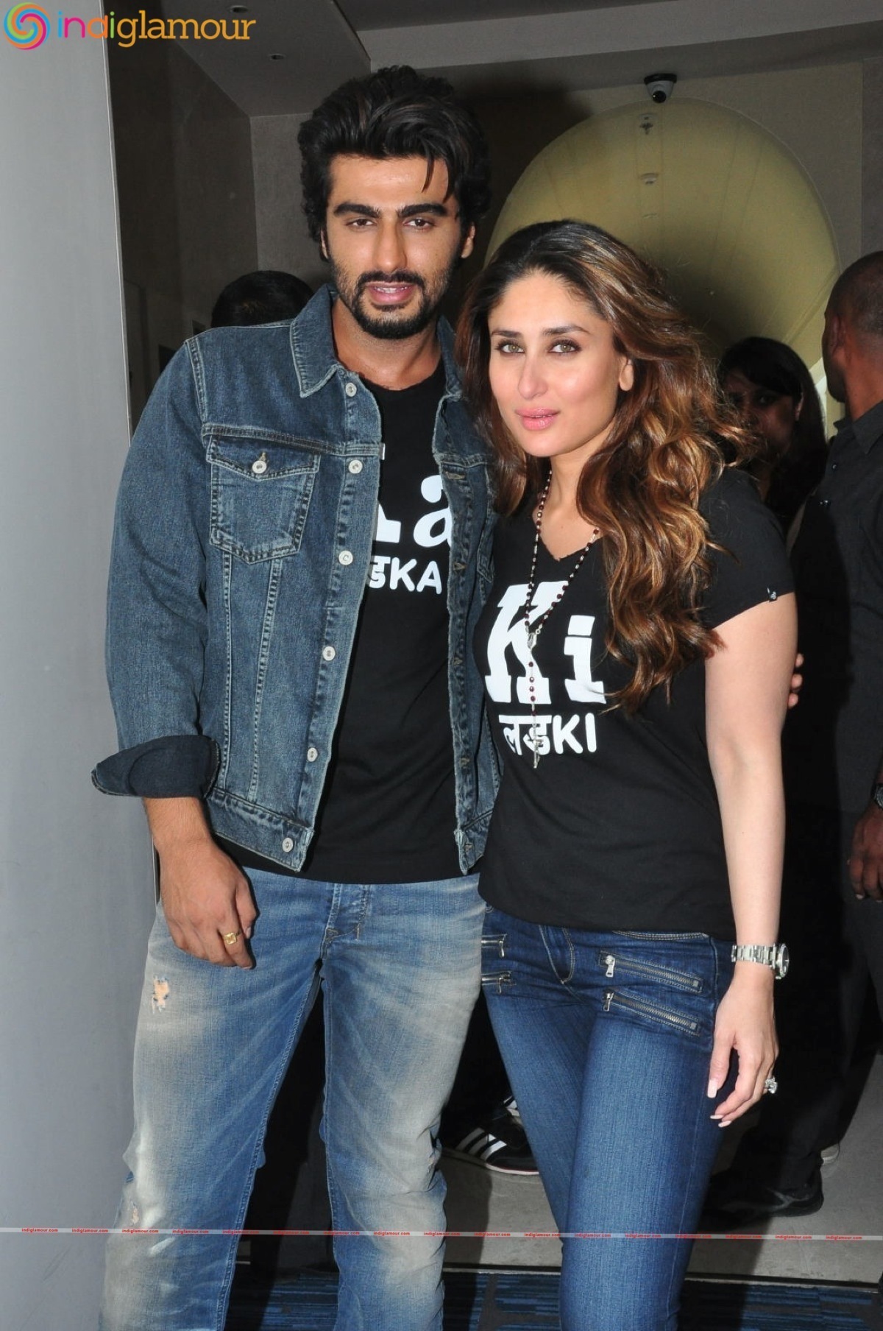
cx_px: 442
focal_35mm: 39
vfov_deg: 49.6
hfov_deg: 34.1
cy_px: 666
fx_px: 1439
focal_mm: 26
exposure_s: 1/125
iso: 800
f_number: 20
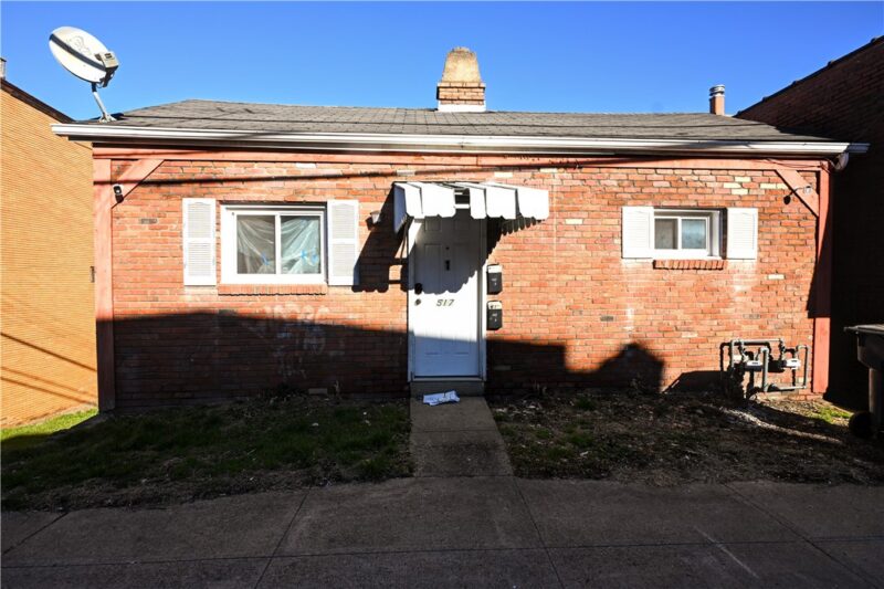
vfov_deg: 67.4
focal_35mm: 18
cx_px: 442
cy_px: 294
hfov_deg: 90.0
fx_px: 442
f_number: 8
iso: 180
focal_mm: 12
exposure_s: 1/200
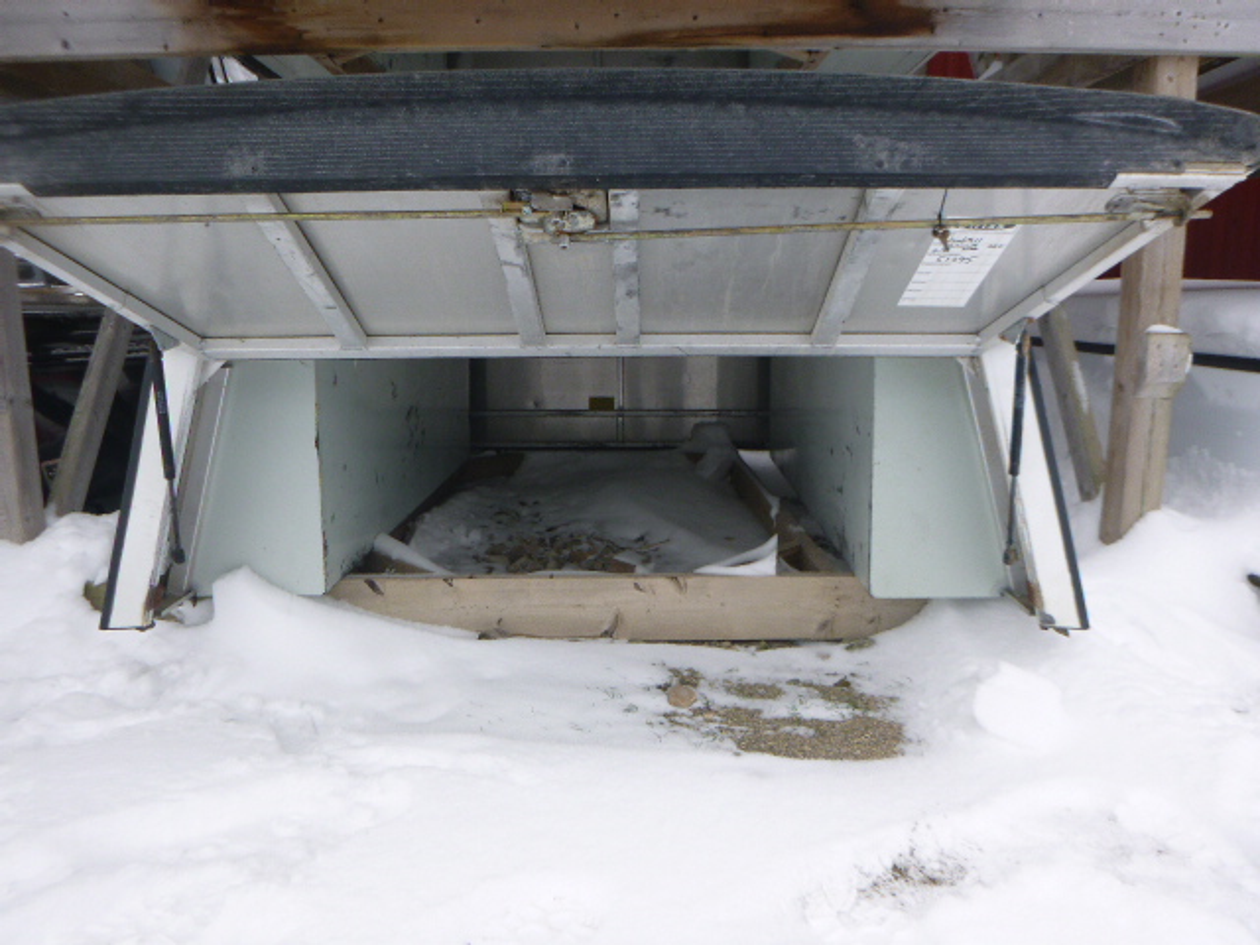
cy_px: 472
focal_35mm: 25
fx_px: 910
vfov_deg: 54.9
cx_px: 630
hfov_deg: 69.4
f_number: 3.9
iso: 100
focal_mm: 4.5
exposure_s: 1/250
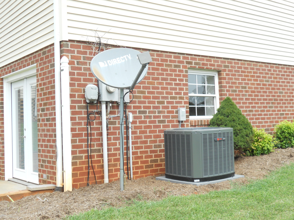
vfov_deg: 31.5
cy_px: 110
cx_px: 147
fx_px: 391
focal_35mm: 46
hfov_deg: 41.2
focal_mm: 8.2
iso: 80
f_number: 4.3
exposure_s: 1/250
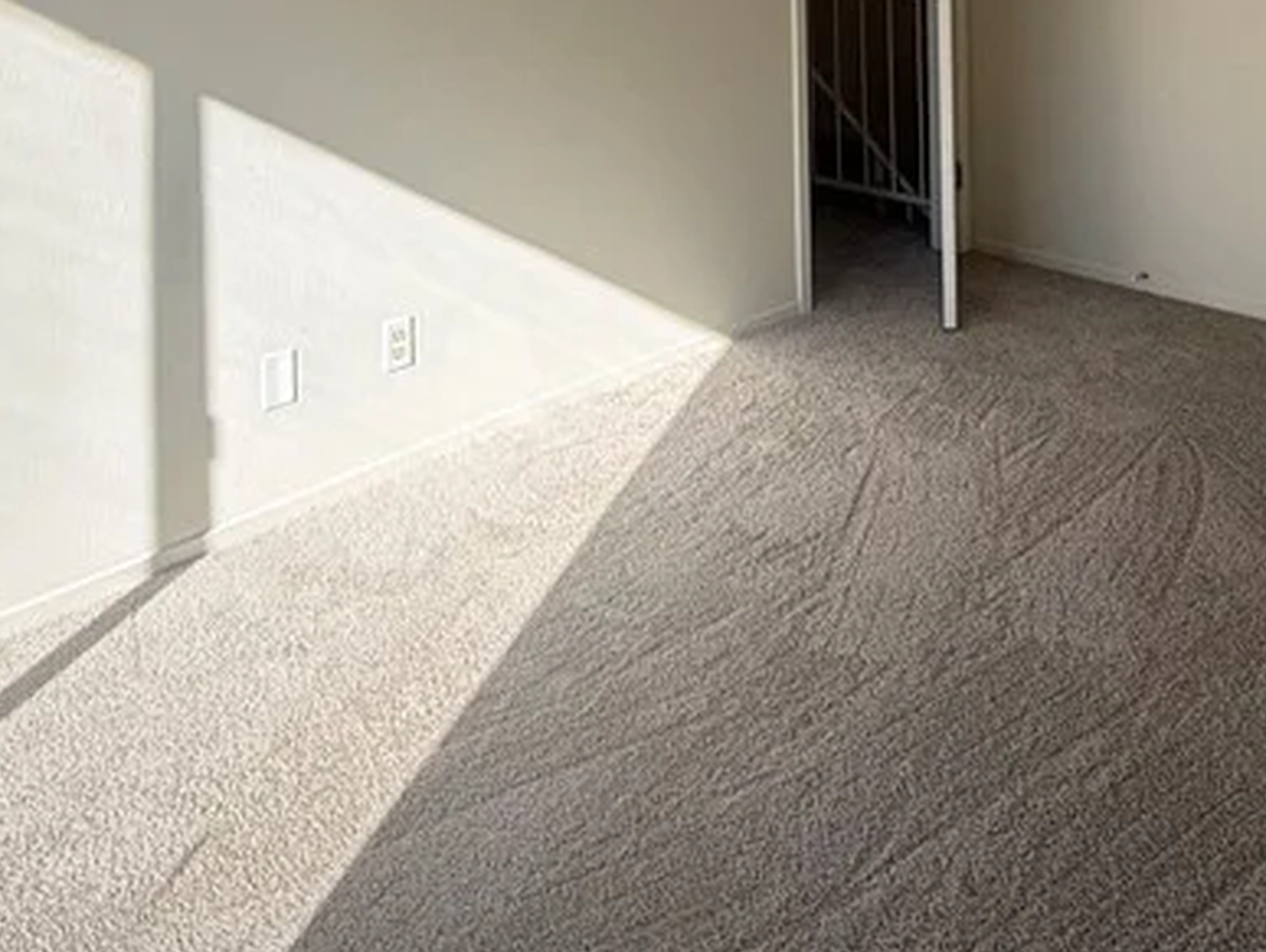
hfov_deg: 49.5
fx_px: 1354
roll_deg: +0.7
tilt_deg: -1.5
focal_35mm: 37
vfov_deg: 33.3
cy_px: -121
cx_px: 808
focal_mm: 2.22
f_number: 2.2
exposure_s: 1/368
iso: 50
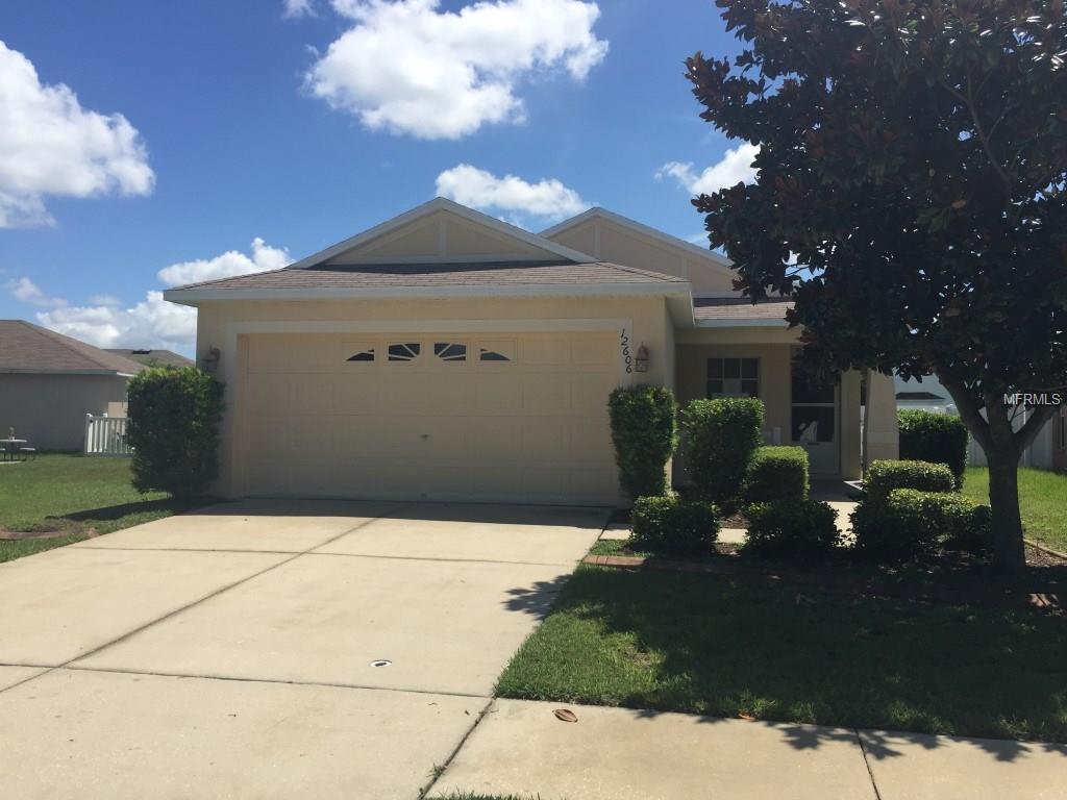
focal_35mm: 29
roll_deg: -0.8
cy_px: 400
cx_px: 534
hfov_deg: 61.7
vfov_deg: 48.2
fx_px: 894
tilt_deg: +2.5
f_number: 2.2
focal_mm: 4.15
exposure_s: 1/2475
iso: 32
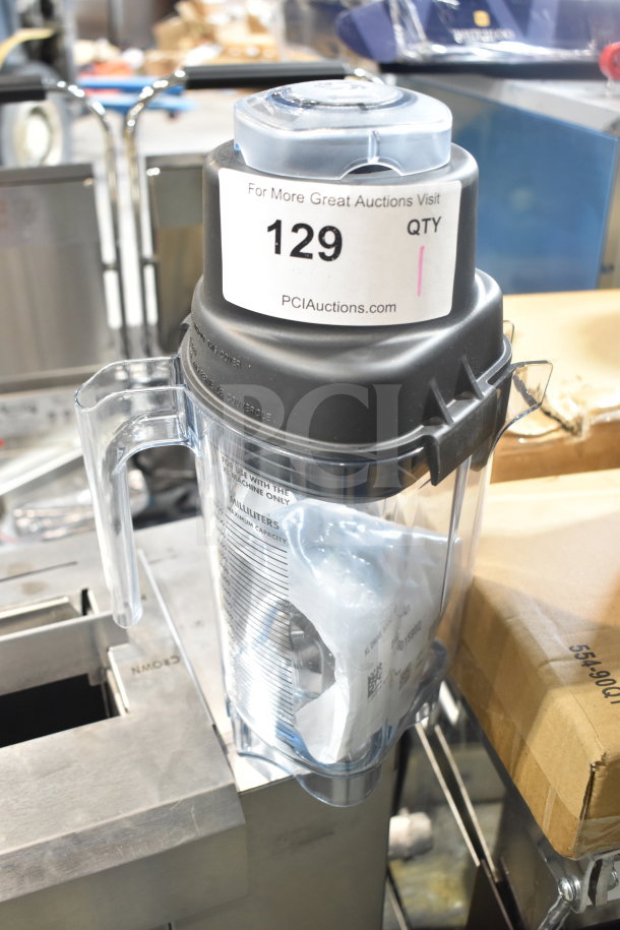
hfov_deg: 36.9
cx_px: 310
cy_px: 465
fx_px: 930
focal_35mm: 36
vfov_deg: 53.1
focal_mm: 24
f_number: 4
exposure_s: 1/40
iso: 1000
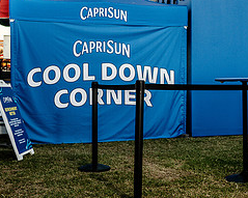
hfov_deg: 32.2
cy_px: 94
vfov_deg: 26.7
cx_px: 197
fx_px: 418
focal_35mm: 57
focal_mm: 25
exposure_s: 1/200
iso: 400
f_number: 4
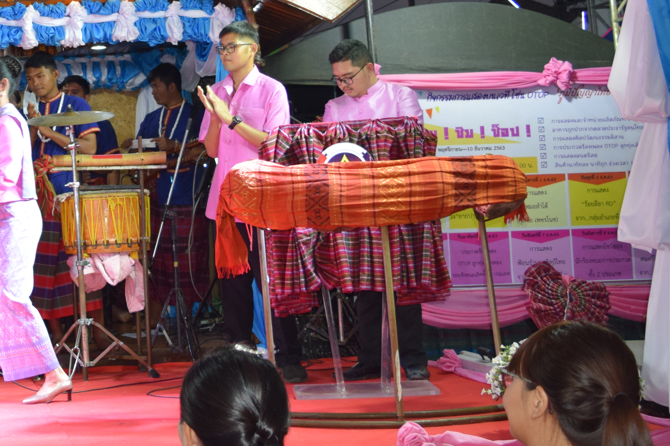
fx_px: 1340
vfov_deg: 18.6
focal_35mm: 72
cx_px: -42
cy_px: 41
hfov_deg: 26.2
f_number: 4.5
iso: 800
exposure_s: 1/80
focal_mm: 22
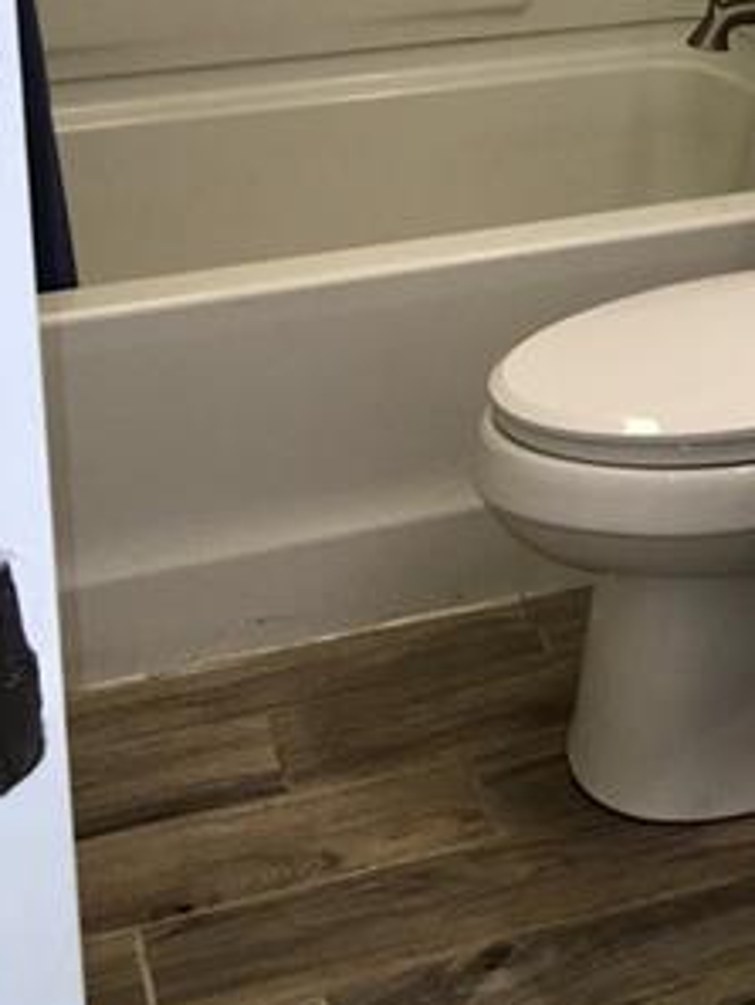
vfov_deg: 24.4
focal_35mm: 75
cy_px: -85
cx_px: 836
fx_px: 2180
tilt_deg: -12.8
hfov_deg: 18.9
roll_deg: +0.2
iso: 40
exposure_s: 1/30
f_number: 2.2
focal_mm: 4.15
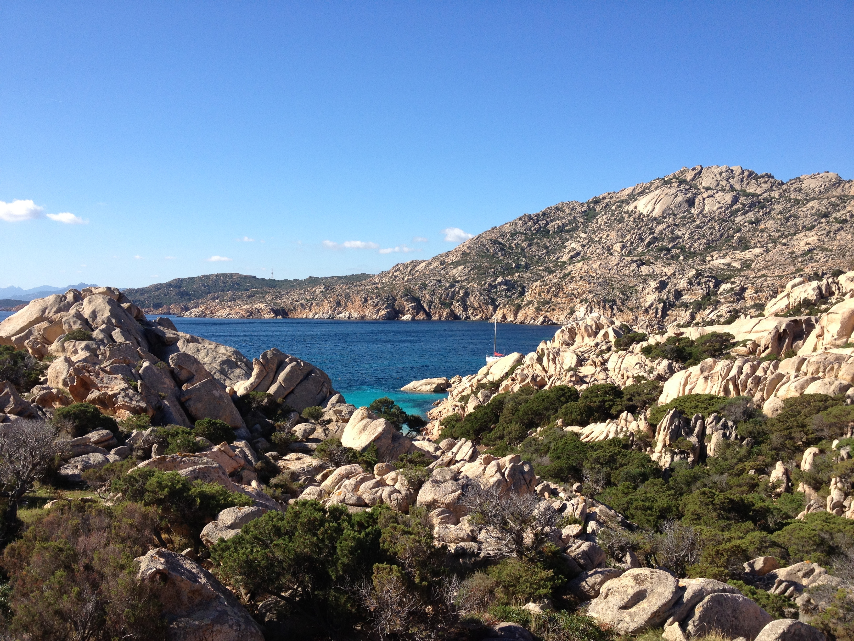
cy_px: 320
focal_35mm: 35
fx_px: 863
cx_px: 427
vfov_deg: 40.7
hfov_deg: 52.6
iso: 64
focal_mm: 4.28
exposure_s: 1/1314
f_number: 2.4
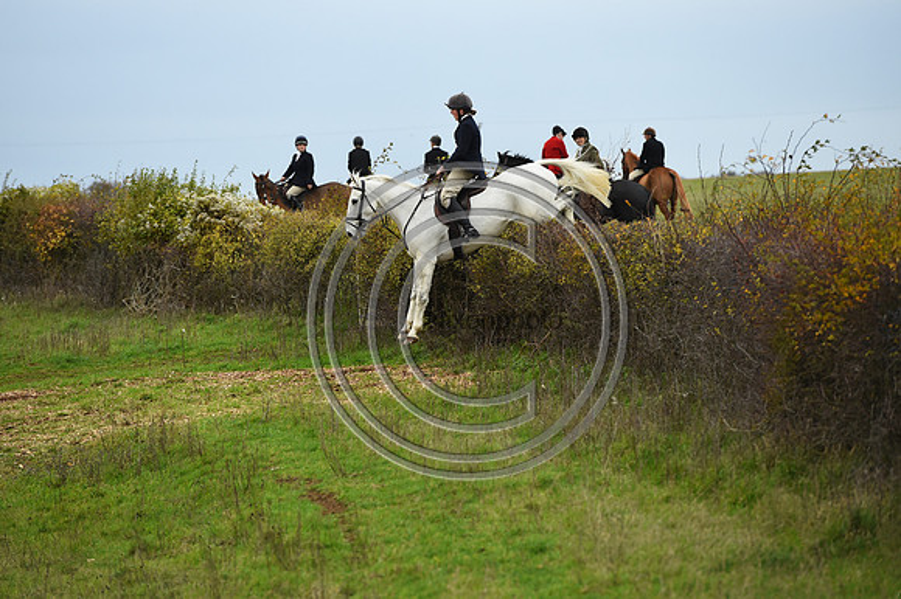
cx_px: 450
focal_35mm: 200
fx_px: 5003
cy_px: 300
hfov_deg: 10.3
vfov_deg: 6.9
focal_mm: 200
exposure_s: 1/1000
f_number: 5
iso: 1600
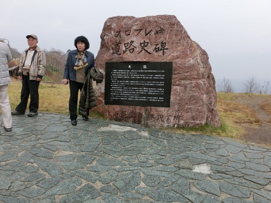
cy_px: 102
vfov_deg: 40.7
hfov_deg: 52.6
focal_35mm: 35
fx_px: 274
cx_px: 136
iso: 80
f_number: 3.2
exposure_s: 1/400
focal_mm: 6.1
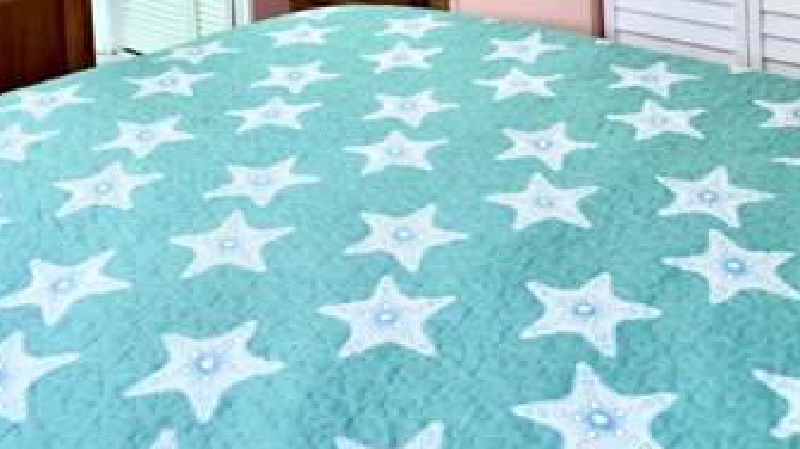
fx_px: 1060
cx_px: 461
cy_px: -232
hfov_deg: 41.2
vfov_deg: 20.4
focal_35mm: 50
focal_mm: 6.76
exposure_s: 1/120
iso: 125
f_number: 1.78
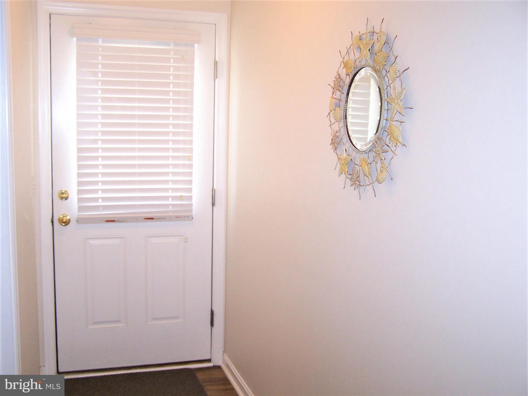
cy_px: 198
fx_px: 580
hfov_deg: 49.0
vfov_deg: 37.7
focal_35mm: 38
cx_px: 264
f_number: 2.8
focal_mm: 6.3
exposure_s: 1/60
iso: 140
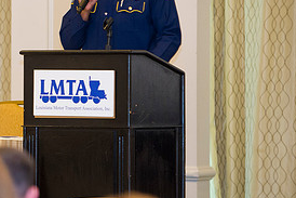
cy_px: 81
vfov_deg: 4.3
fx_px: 2608
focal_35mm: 317
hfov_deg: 6.5
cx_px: -9
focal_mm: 150
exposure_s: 1/60
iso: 1600
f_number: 2.8
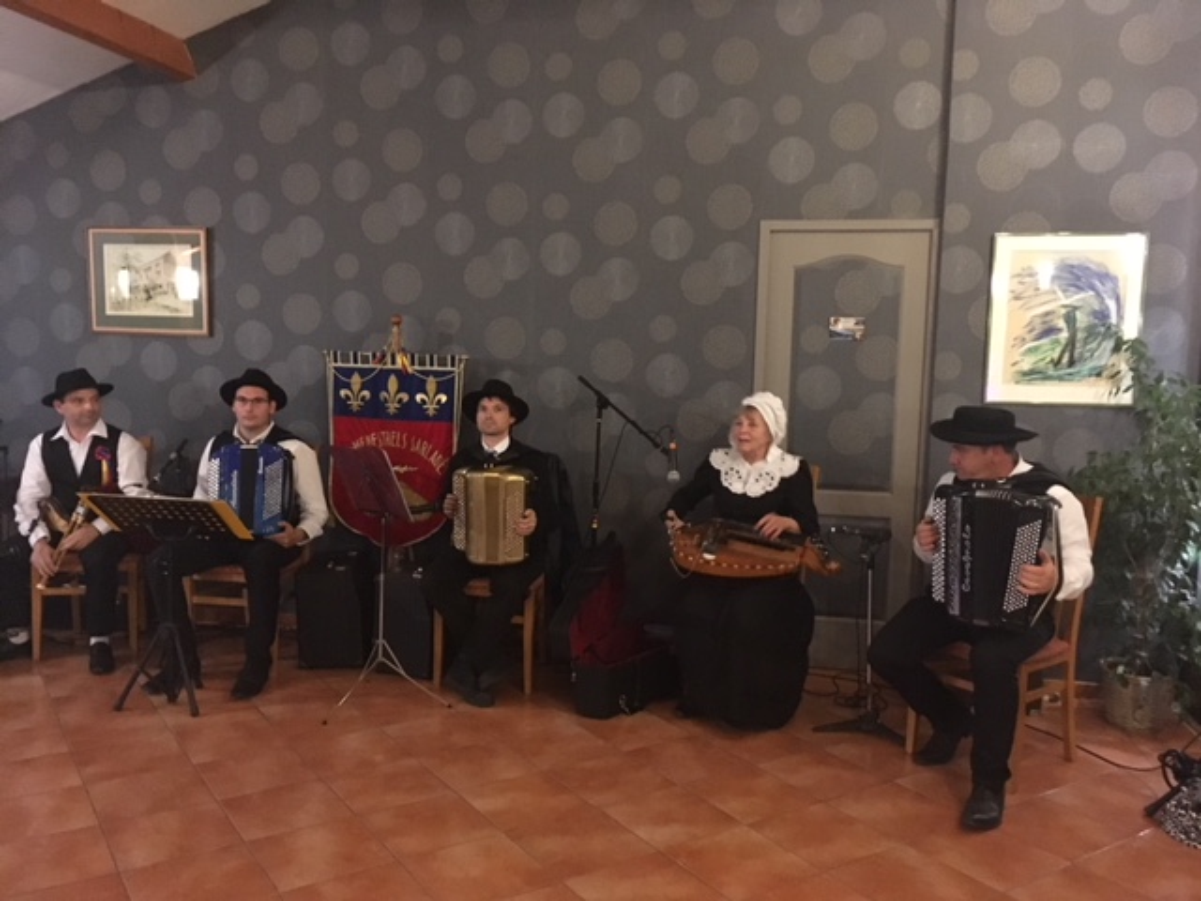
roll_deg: -1.3
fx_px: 1006
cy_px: 450
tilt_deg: -5.9
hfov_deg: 61.7
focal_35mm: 29
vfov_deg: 48.2
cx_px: 600
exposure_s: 1/17
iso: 800
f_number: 2.2
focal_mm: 4.15
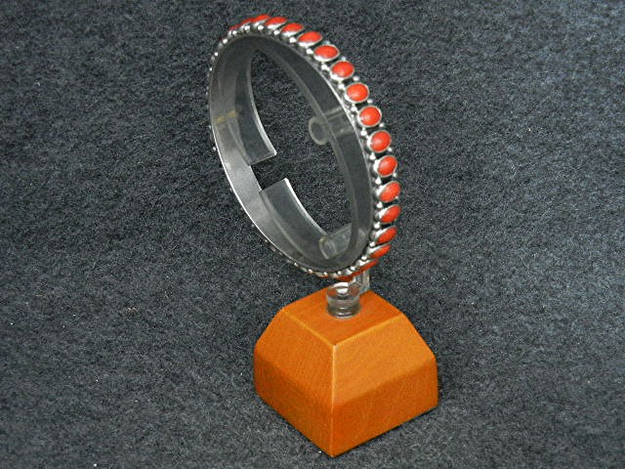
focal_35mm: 77
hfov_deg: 25.3
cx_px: 312
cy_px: 234
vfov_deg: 19.1
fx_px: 1390
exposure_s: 1/30
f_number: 4.3
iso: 800
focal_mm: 13.9
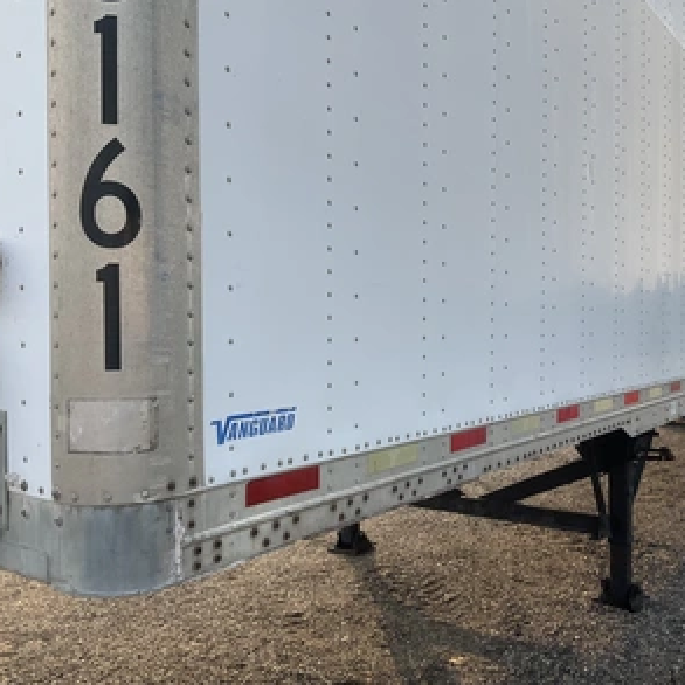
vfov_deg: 47.2
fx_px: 784
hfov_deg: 47.1
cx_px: 381
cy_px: 348
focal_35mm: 35
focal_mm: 3
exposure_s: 1/514
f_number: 1.8
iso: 25
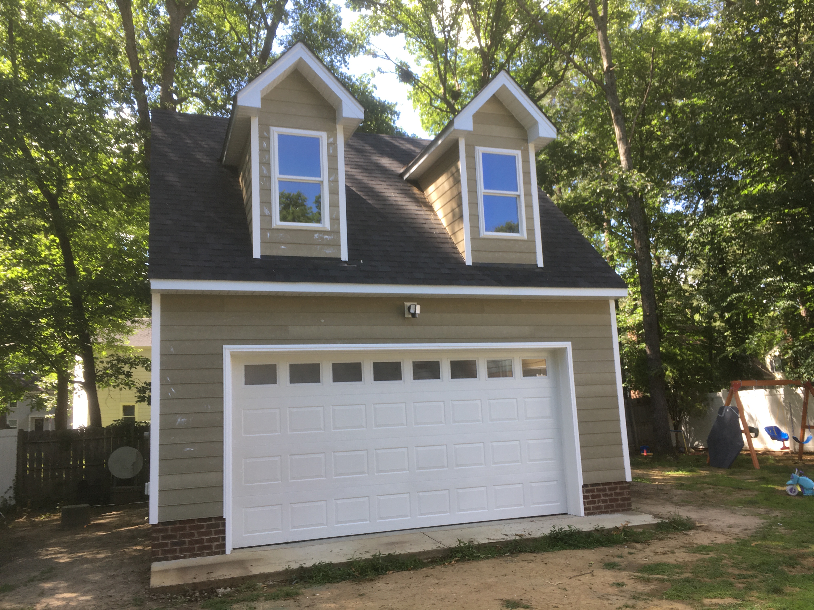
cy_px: 305
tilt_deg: +6.0
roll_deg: +2.6
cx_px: 407
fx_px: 682
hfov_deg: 61.7
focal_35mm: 29
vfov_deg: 48.2
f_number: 2.2
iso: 25
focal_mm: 4.15
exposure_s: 1/172
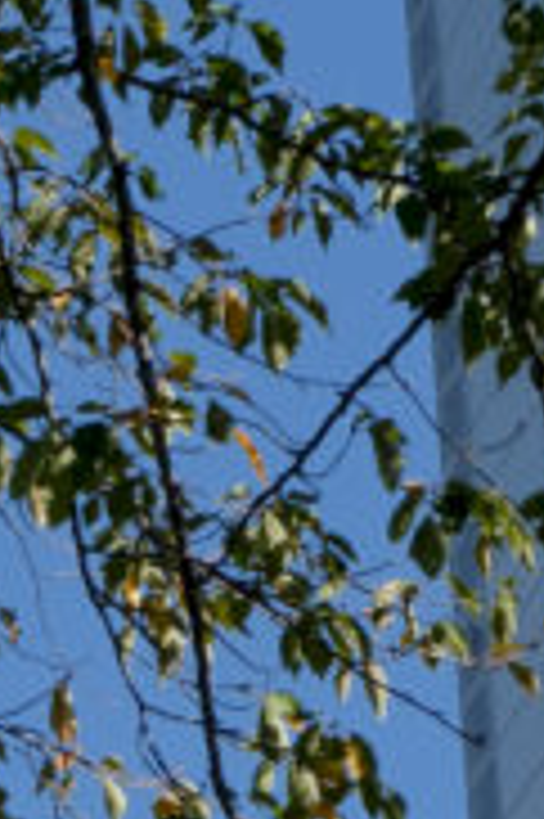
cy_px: 752
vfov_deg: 7.0
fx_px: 6699
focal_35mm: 295
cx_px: -488
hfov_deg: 4.6
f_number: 11
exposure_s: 1/250
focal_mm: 44.4
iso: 400
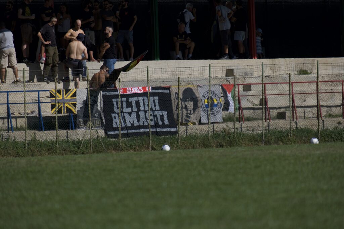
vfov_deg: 4.6
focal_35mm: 300
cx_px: 172
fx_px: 2867
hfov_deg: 6.9
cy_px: 114
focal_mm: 200
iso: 250
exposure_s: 1/2000
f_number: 4.8
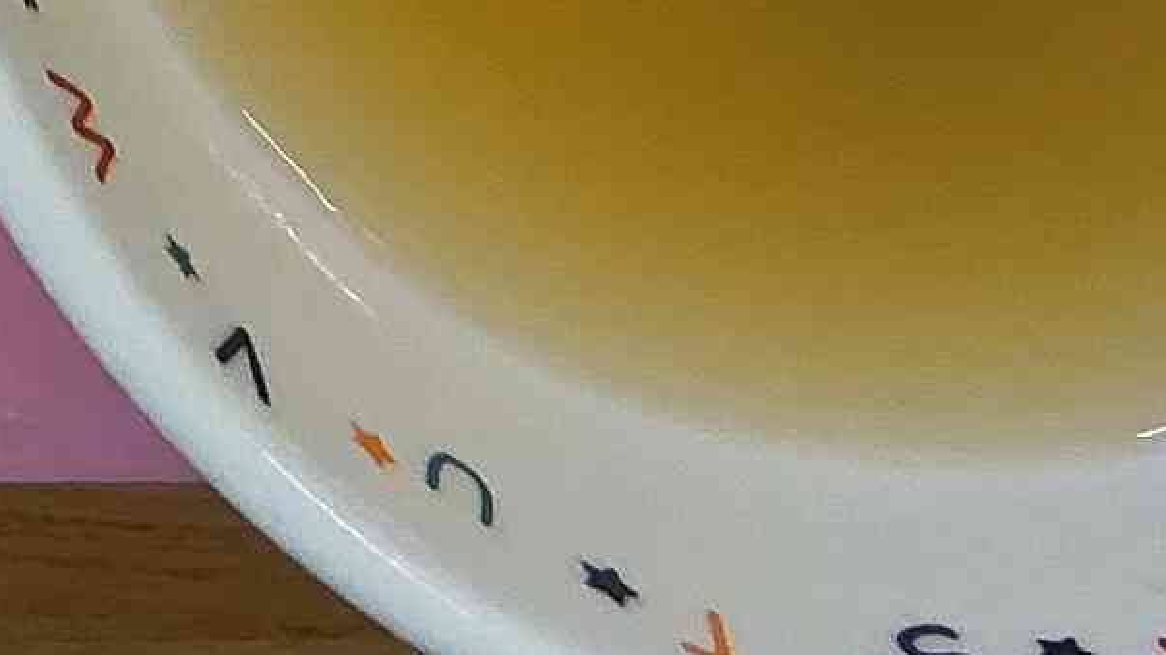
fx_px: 5224
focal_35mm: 169
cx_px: -539
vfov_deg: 6.4
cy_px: -1499
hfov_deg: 12.2
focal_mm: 3
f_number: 1.8
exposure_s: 1/100
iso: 32
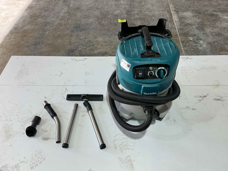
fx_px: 191
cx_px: 114
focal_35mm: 29
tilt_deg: -48.5
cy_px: 86
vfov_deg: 48.2
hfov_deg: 61.7
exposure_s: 1/100
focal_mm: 3
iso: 16
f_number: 1.8
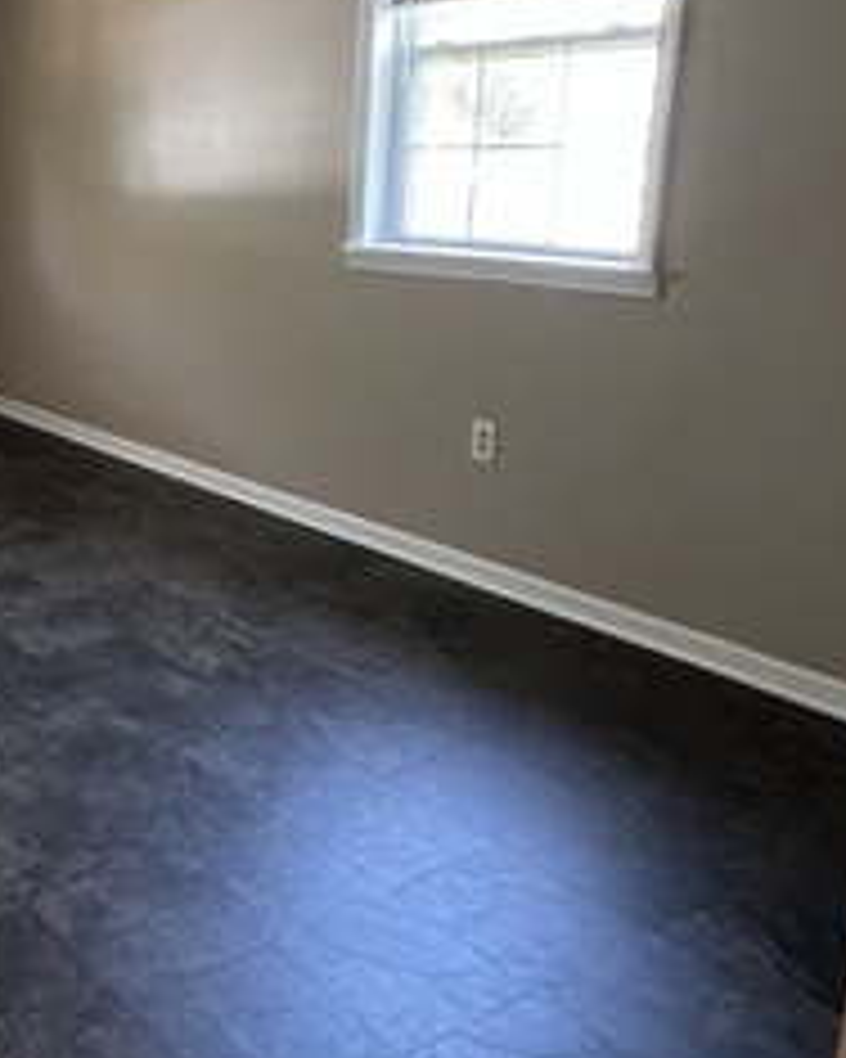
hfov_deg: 34.3
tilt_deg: -15.6
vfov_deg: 50.2
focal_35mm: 36
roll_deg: +3.7
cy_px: 461
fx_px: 1127
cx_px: -130
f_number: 1.8
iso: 400
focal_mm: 1.57
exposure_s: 1/60
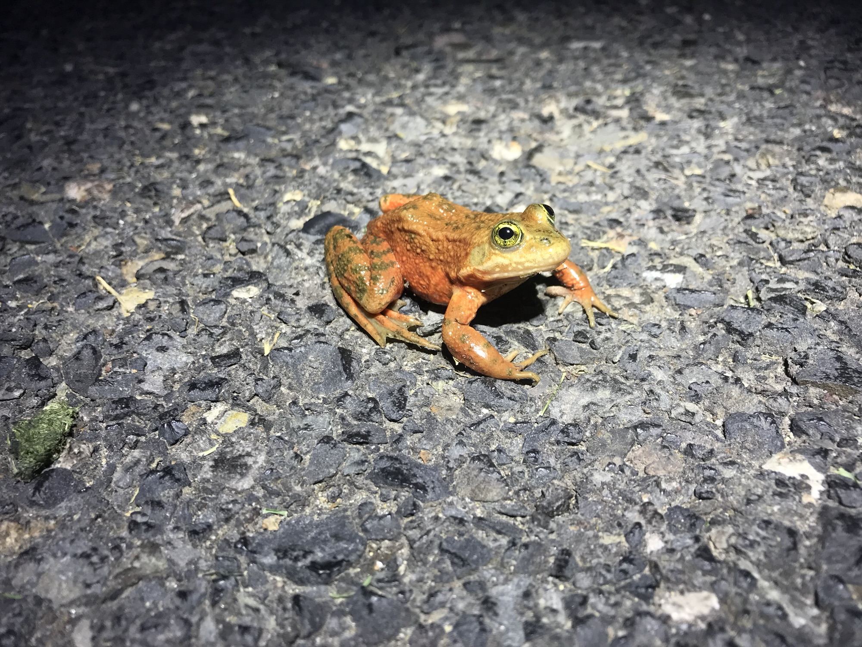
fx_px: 697
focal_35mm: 28
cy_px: 324
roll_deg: +2.5
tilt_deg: -35.2
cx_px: 431
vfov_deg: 49.7
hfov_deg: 63.4
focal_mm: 3.99
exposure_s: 1/60
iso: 32
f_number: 1.8
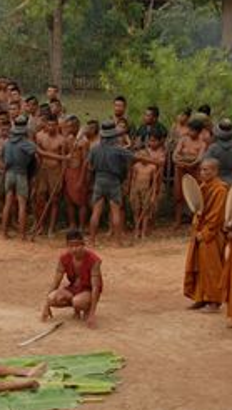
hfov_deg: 12.1
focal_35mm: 98
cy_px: 224
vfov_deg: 21.7
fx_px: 1070
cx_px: -43
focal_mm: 29
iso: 100
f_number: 8
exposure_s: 1/100
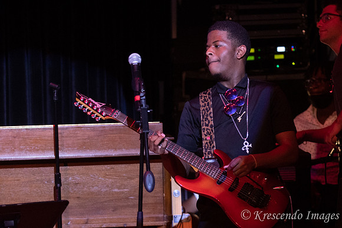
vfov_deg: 6.7
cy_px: 128
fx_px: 1953
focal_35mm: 206
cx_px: 230
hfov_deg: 10.0
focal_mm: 102
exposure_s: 1/200
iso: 3200
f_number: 2.8
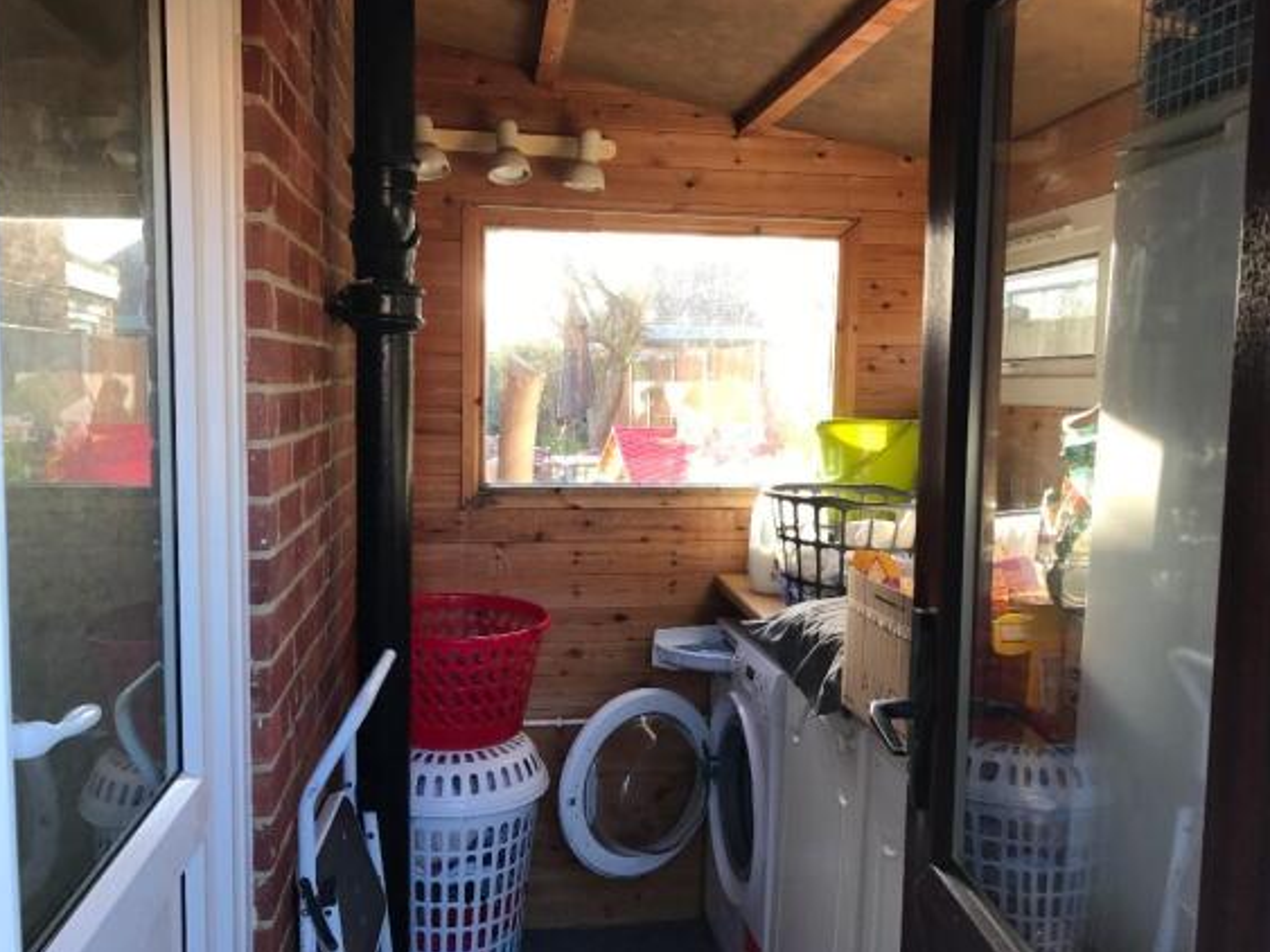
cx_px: 630
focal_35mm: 29
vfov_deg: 48.2
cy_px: 484
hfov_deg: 61.7
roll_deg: -0.8
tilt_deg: -5.0
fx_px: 1064
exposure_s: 1/90
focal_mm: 3.99
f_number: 1.8
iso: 20
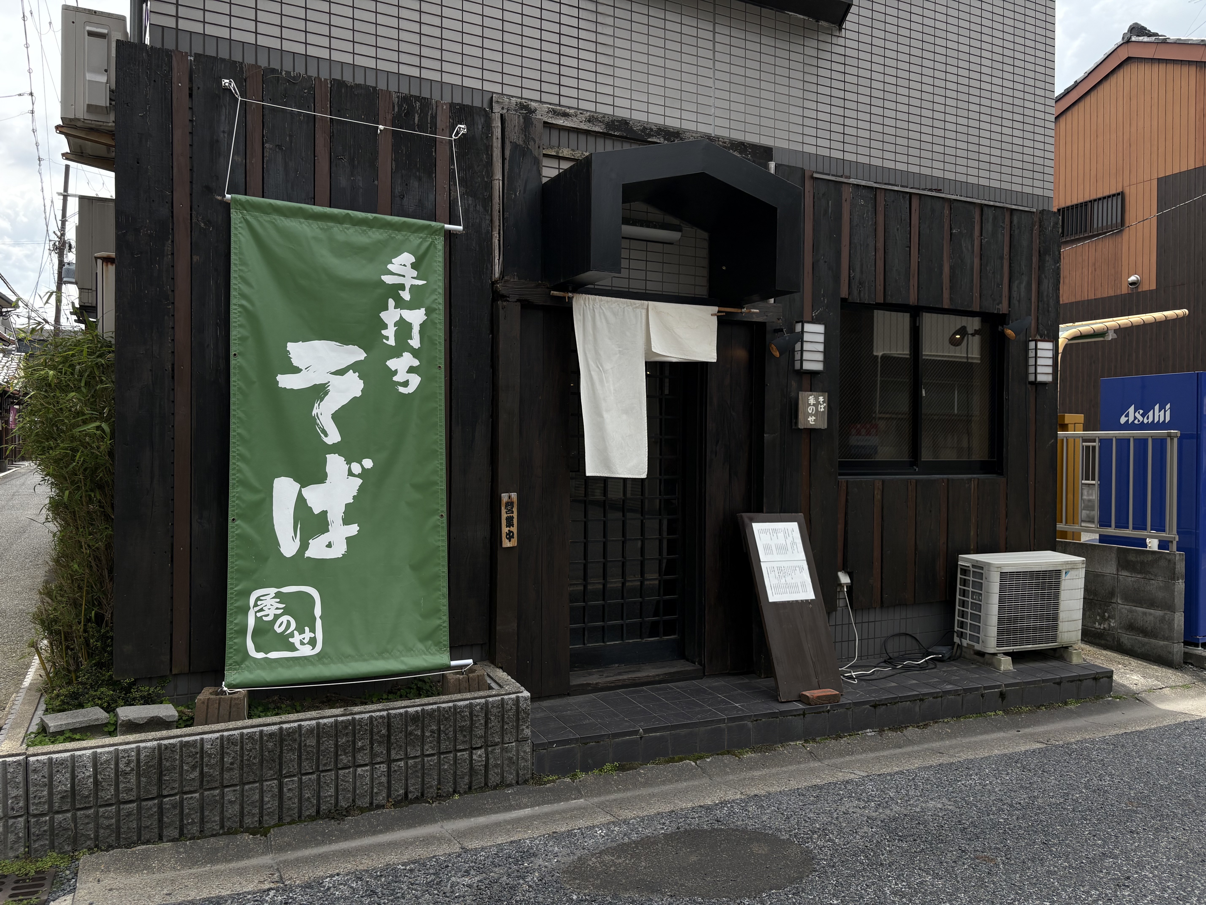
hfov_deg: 67.3
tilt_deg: +0.2
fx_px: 906
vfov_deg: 53.1
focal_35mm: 26
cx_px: 603
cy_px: 452
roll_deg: -0.2
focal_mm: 5.96
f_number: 1.6
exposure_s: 1/2865
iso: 50
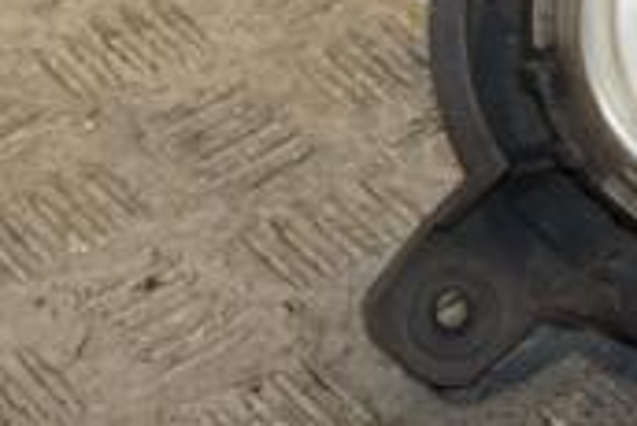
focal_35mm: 251
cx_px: 630
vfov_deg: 5.4
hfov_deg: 8.2
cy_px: -163
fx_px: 4445
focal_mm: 48
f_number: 6.3
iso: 800
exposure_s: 1/200
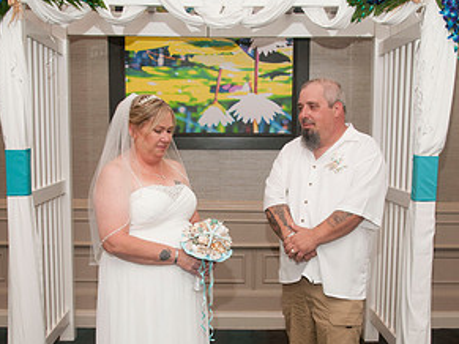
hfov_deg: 38.9
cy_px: 251
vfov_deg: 29.3
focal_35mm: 49
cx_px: 228
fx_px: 649
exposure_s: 1/60
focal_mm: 22
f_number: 5.6
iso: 400
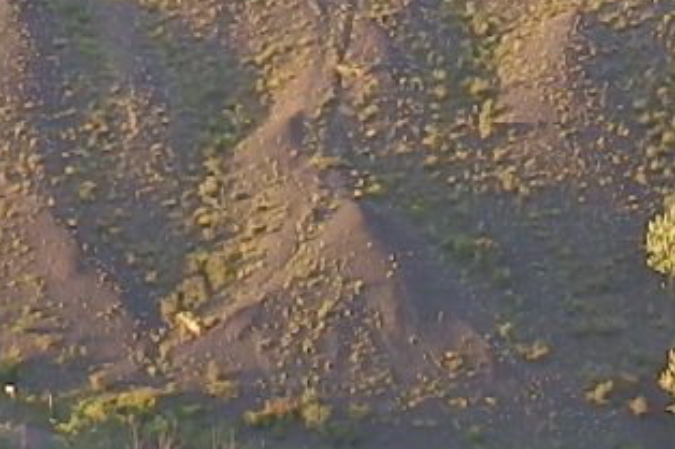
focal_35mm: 159
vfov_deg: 8.6
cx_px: 630
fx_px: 2980
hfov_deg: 12.8
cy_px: 432
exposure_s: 1/125
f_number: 3
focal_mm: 4.5
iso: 125
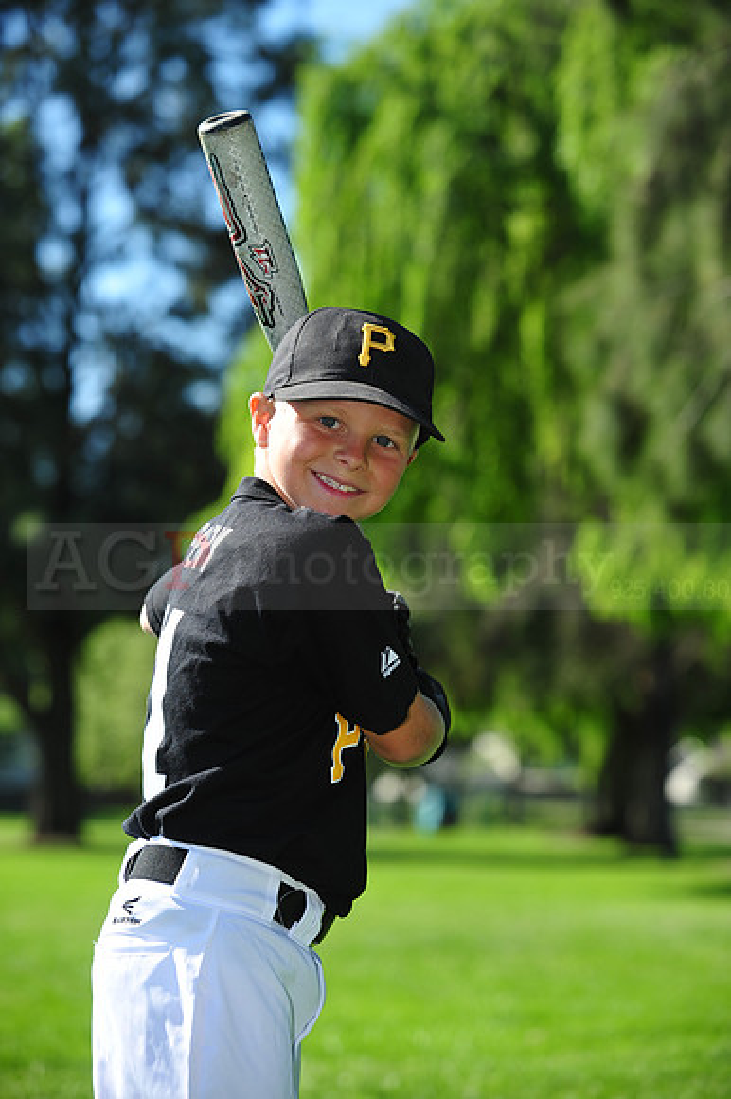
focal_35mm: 105
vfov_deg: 19.5
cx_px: 366
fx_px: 3202
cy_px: 550
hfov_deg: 13.0
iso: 200
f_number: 5
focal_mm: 105
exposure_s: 1/800
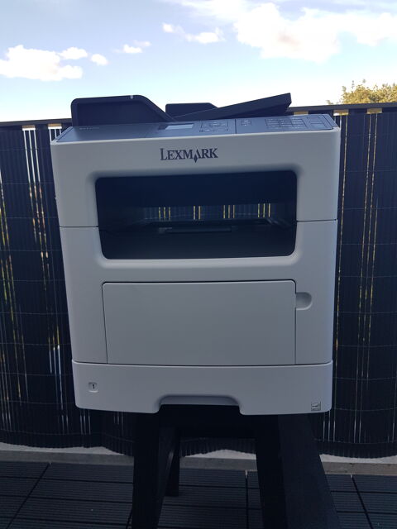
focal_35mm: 26
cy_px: 264
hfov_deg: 53.1
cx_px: 198
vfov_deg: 67.3
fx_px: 398
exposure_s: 1/526
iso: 40
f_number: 1.7
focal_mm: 4.2
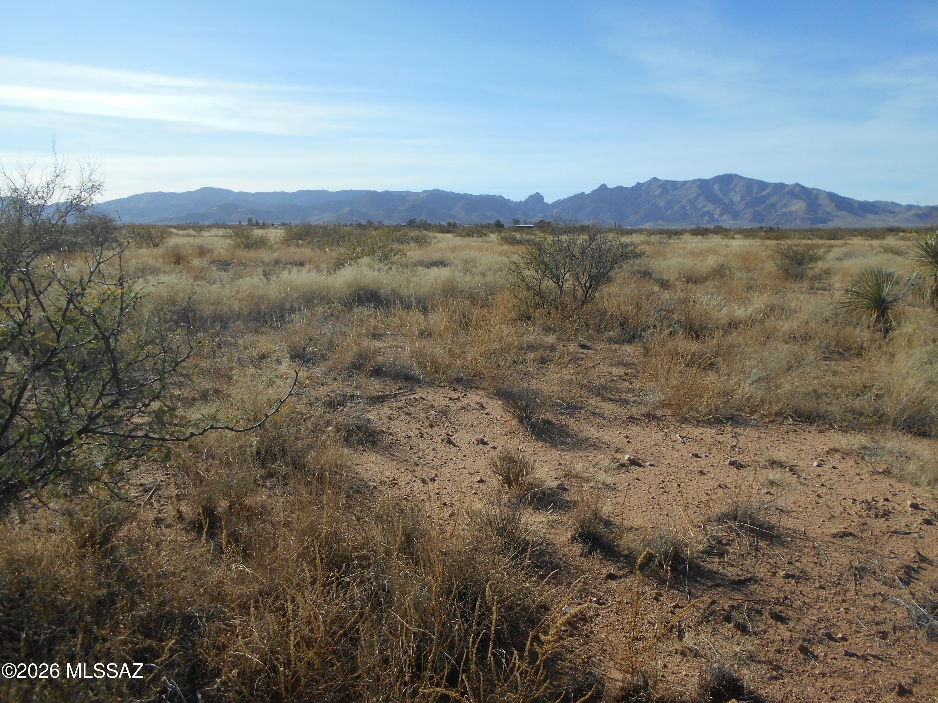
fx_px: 705
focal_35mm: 26
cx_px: 469
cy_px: 352
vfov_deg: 53.1
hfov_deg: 67.3
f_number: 3.2
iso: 80
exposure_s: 1/1250
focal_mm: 4.6
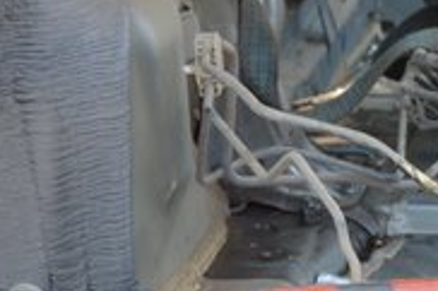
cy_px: 420
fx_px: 2455
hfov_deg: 9.7
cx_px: 751
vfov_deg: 6.7
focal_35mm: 202
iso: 360
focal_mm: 24
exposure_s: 1/125
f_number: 5.6
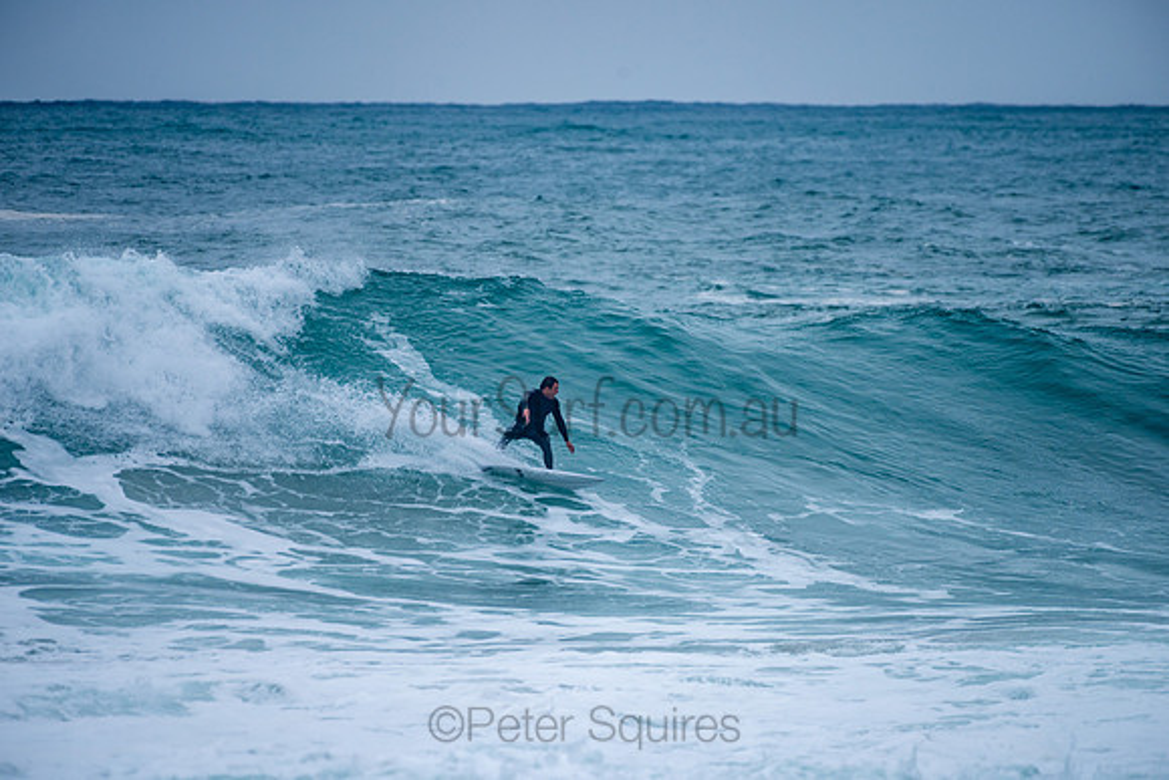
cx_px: 584
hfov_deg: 3.8
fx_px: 17692
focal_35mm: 545
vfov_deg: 2.5
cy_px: 390
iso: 160
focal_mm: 500
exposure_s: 1/800
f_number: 5.6
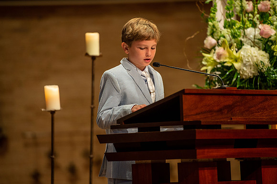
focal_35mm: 200
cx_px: 138
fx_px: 1538
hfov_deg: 10.3
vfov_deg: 6.9
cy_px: 92
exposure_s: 1/100
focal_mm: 200
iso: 1600
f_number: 2.8
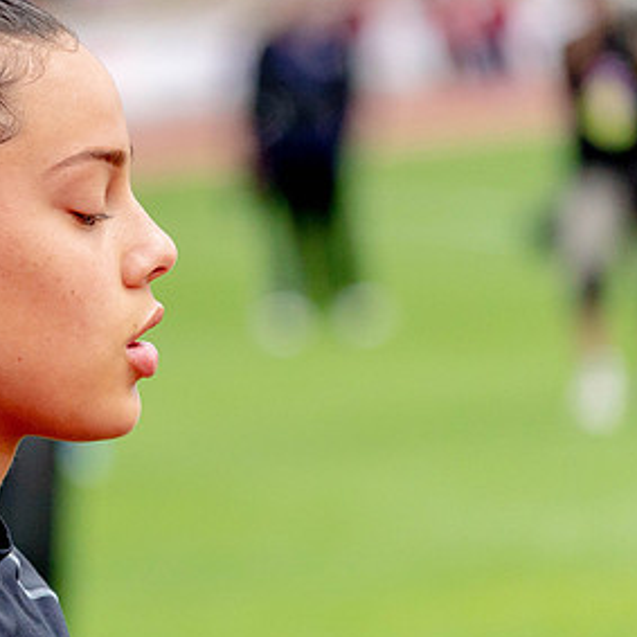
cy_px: 252
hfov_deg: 3.9
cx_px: 79
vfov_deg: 3.9
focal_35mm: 447
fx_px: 9306
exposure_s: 1/6000
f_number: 6.3
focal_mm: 240
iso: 1600
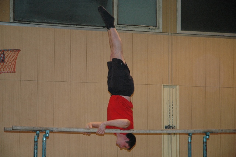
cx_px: 118
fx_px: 688
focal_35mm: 105
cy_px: 78
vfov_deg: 13.0
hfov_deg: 19.5
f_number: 4.5
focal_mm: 70
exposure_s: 1/60
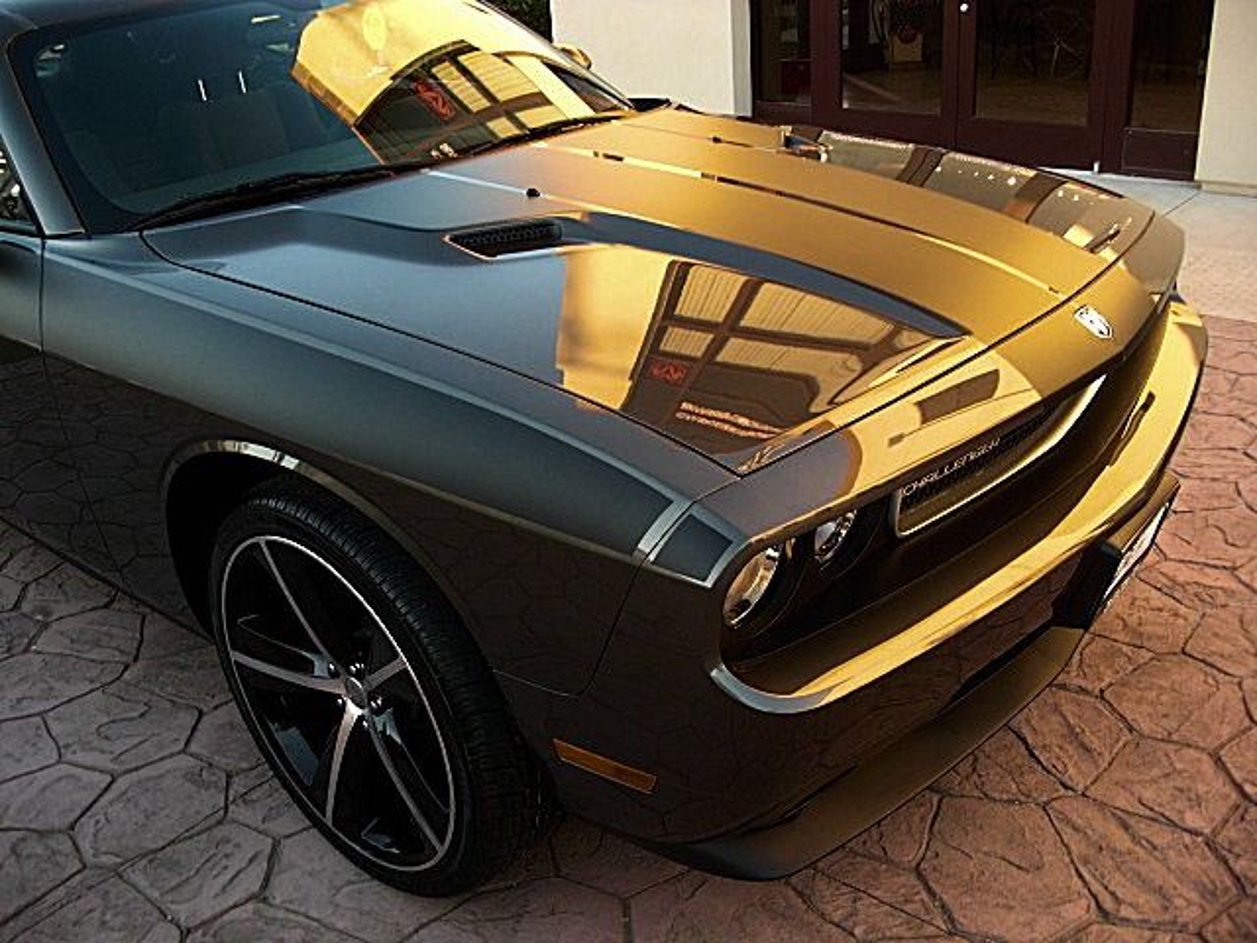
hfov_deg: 51.4
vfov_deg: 39.7
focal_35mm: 36
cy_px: 472
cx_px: 628
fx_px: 1307
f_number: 2.8
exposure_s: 1/80
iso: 100
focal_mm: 6.3
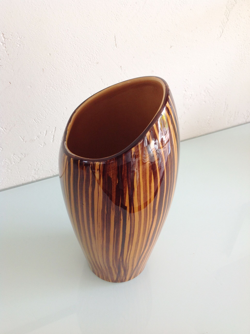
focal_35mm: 35
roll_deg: -1.0
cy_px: 167
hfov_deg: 40.6
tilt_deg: -40.8
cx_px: 125
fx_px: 338
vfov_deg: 52.7
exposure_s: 1/40
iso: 50
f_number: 2.4
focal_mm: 4.28
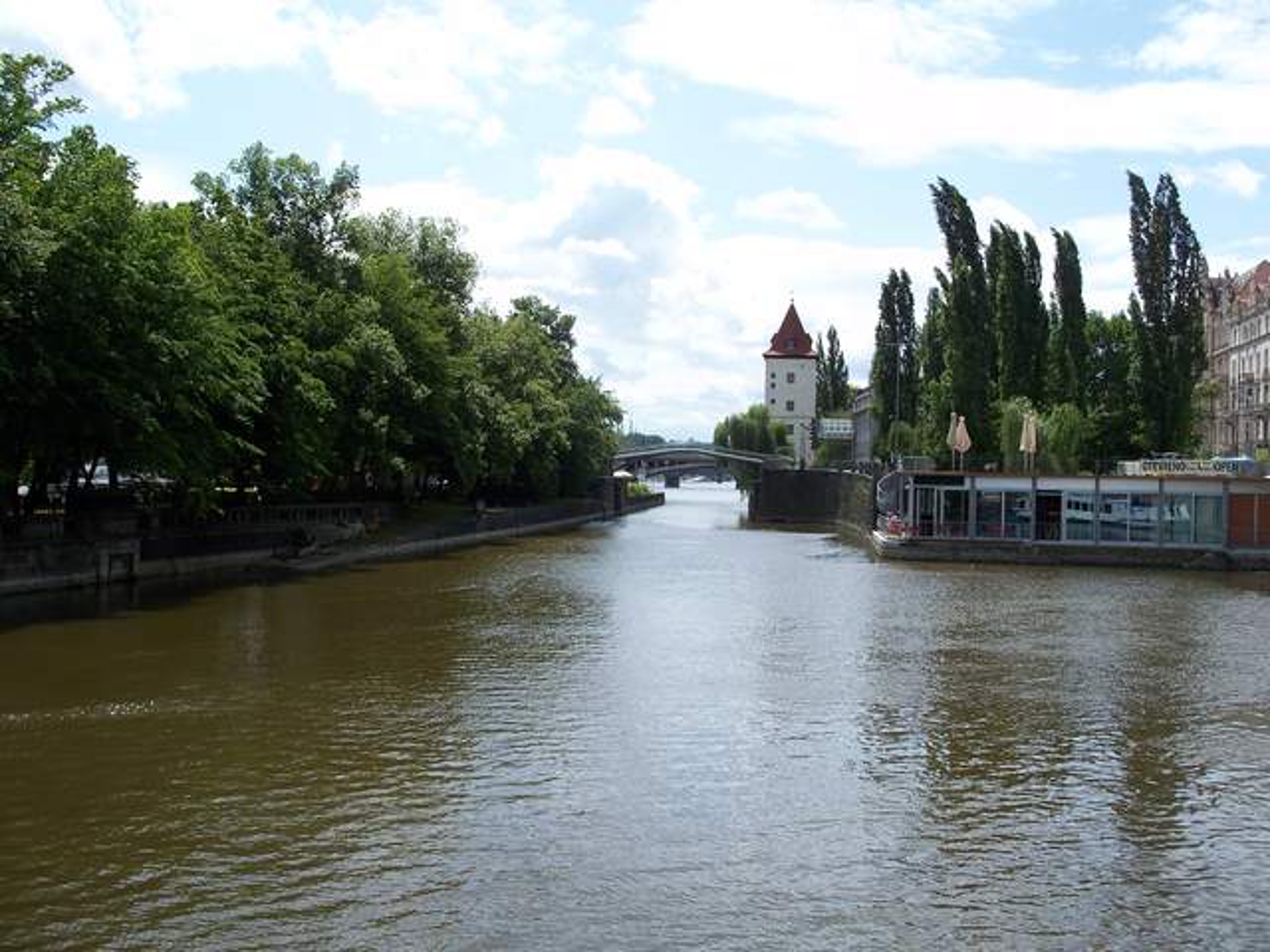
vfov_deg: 38.7
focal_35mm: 37
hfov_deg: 50.1
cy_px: 476
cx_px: 635
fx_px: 1357
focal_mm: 7.8
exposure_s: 1/500
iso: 64
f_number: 4
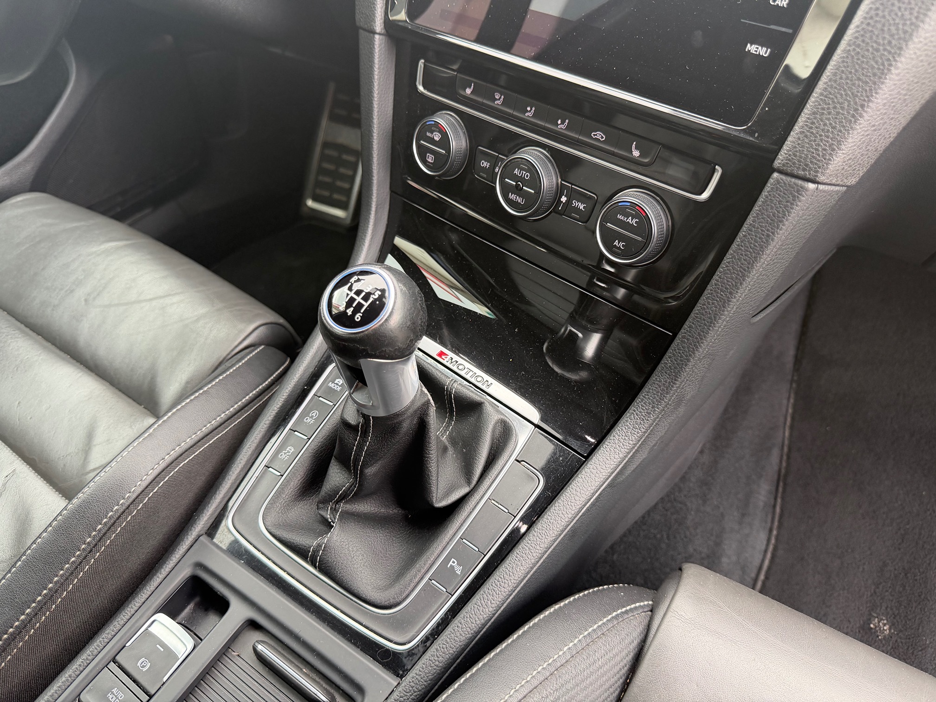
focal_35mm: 24
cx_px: 468
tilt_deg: -45.9
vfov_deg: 56.8
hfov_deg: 71.6
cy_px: 351
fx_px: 649
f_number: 1.78
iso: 200
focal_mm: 6.76
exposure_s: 1/73
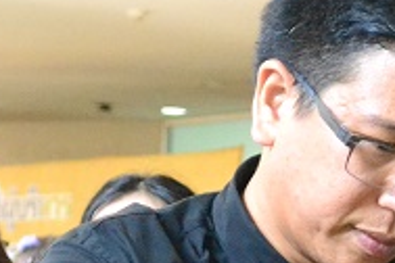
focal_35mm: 267
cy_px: 425
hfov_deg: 7.7
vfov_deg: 5.1
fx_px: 2929
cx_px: 403
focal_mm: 42
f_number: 5.3
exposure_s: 1/80
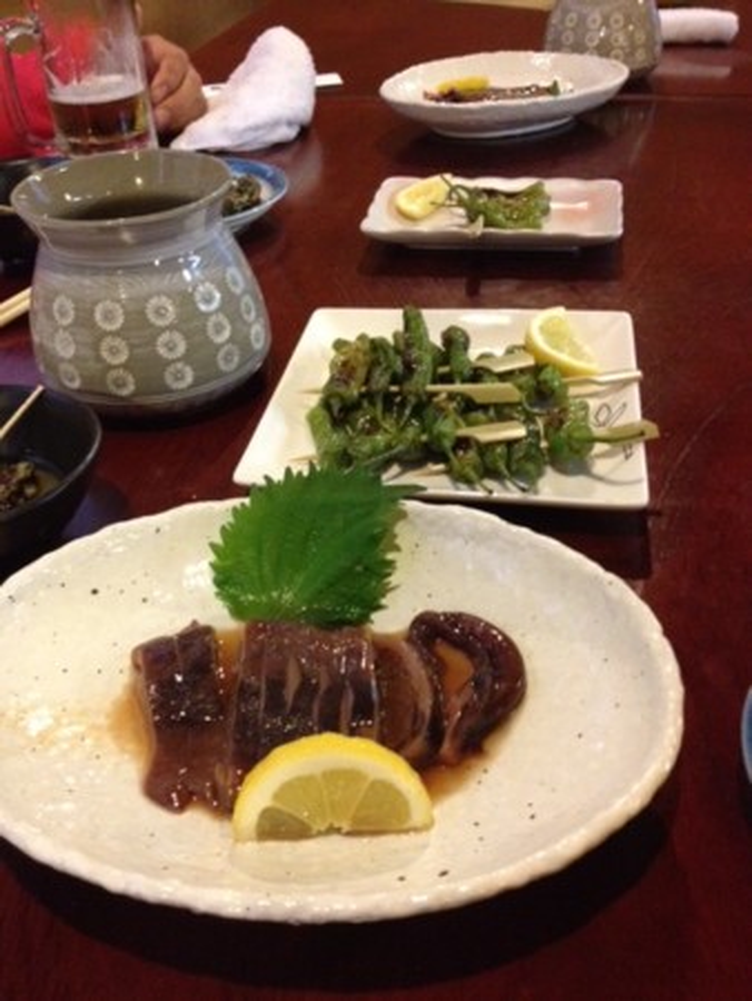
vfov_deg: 52.6
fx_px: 1013
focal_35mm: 35
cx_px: 376
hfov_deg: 40.7
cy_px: 500
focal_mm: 4.28
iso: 500
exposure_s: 1/15
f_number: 2.4
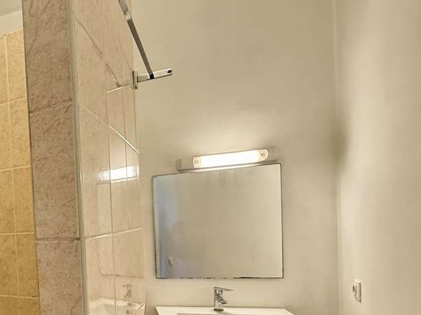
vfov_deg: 46.0
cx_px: -14
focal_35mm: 29
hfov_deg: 48.7
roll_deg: +3.3
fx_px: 353
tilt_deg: -2.0
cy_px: 246
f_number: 2.2
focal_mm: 2.22
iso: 320
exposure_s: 1/68
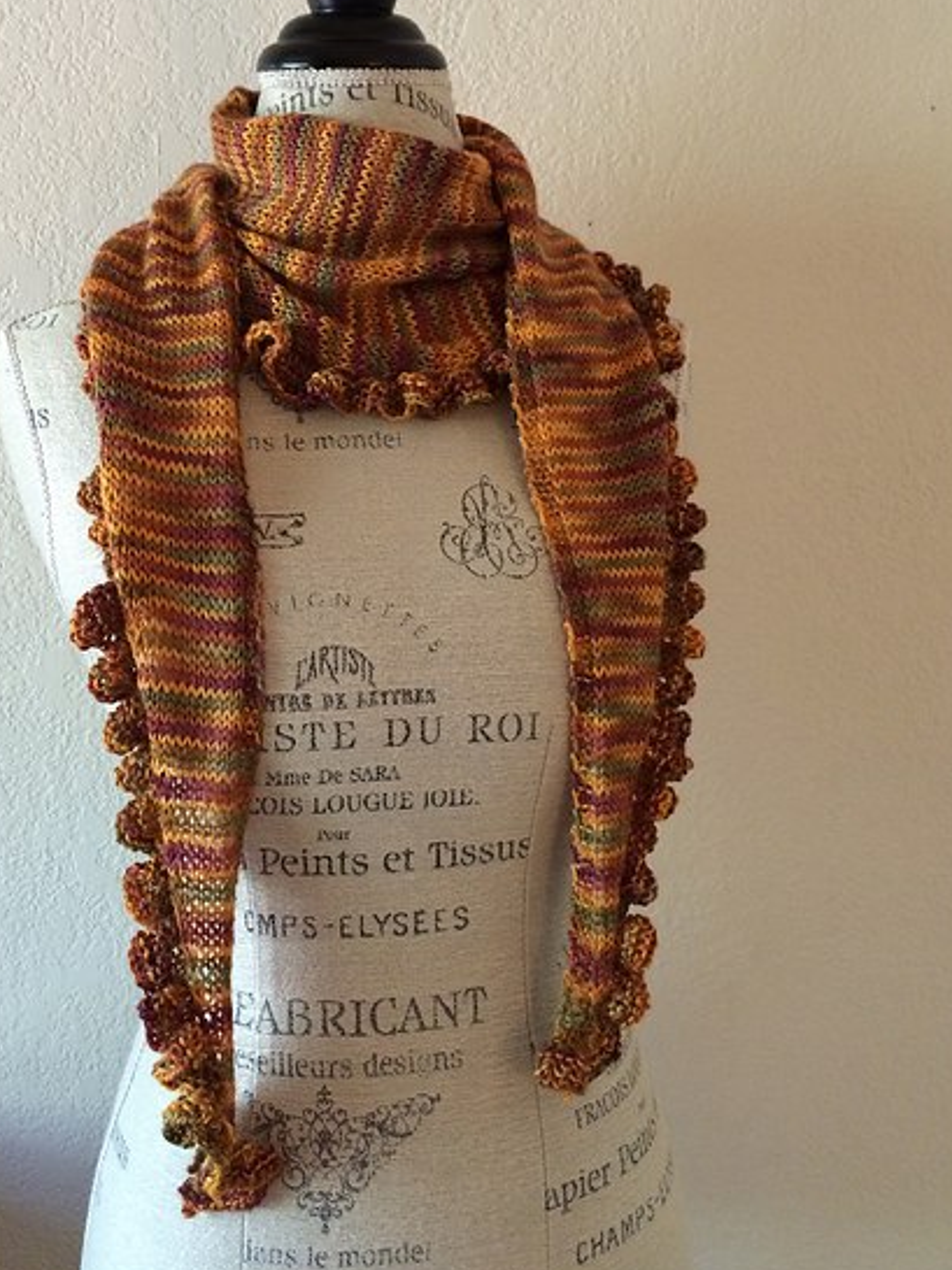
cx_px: 414
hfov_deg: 41.7
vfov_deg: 53.8
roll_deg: +1.5
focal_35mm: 34
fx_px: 1248
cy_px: 558
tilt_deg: -8.0
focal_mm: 4.15
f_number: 2.2
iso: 250
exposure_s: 1/30
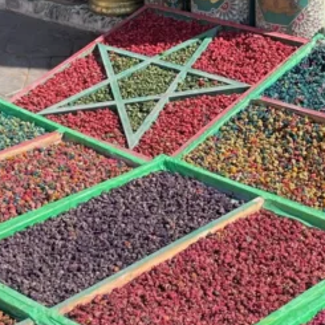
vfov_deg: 18.1
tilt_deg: -16.0
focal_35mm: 96
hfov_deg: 18.1
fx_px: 1020
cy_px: 135
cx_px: 207
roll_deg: +2.5
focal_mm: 4.2
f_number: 1.6
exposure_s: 1/1135
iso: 32
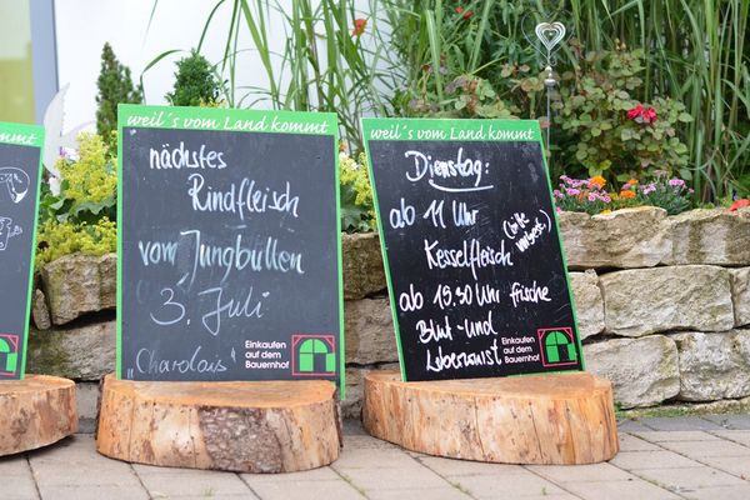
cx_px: 375
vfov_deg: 18.2
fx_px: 1562
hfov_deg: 27.0
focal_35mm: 75
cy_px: 250
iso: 800
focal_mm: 50
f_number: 2.8
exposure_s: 1/640
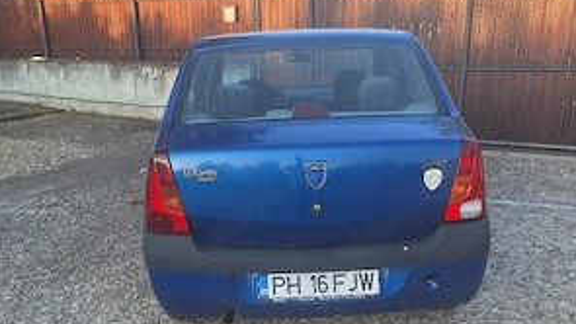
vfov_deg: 34.1
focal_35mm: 34
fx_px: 519
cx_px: 291
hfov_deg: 58.0
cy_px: 236
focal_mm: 5.54
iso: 40
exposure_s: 1/455
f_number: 1.8
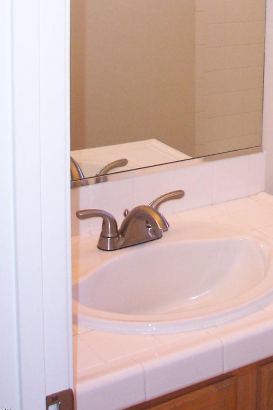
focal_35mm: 75
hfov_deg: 17.8
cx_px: 265
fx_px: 853
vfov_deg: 25.6
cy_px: -1
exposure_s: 1/45
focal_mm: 7.5
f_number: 2.8
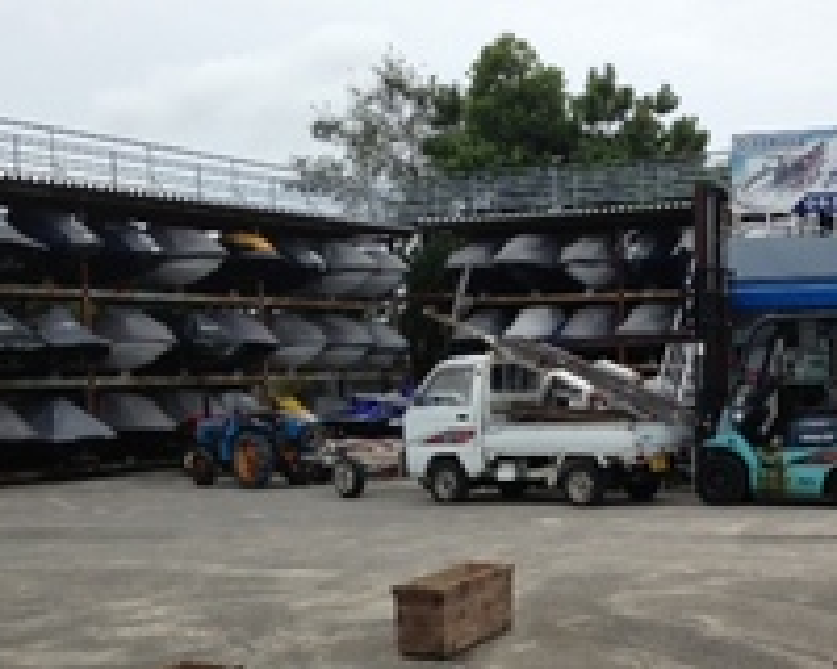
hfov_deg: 32.4
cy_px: 487
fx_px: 1412
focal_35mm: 57
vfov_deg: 26.4
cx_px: 628
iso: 50
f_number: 2.4
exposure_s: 1/695
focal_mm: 4.13
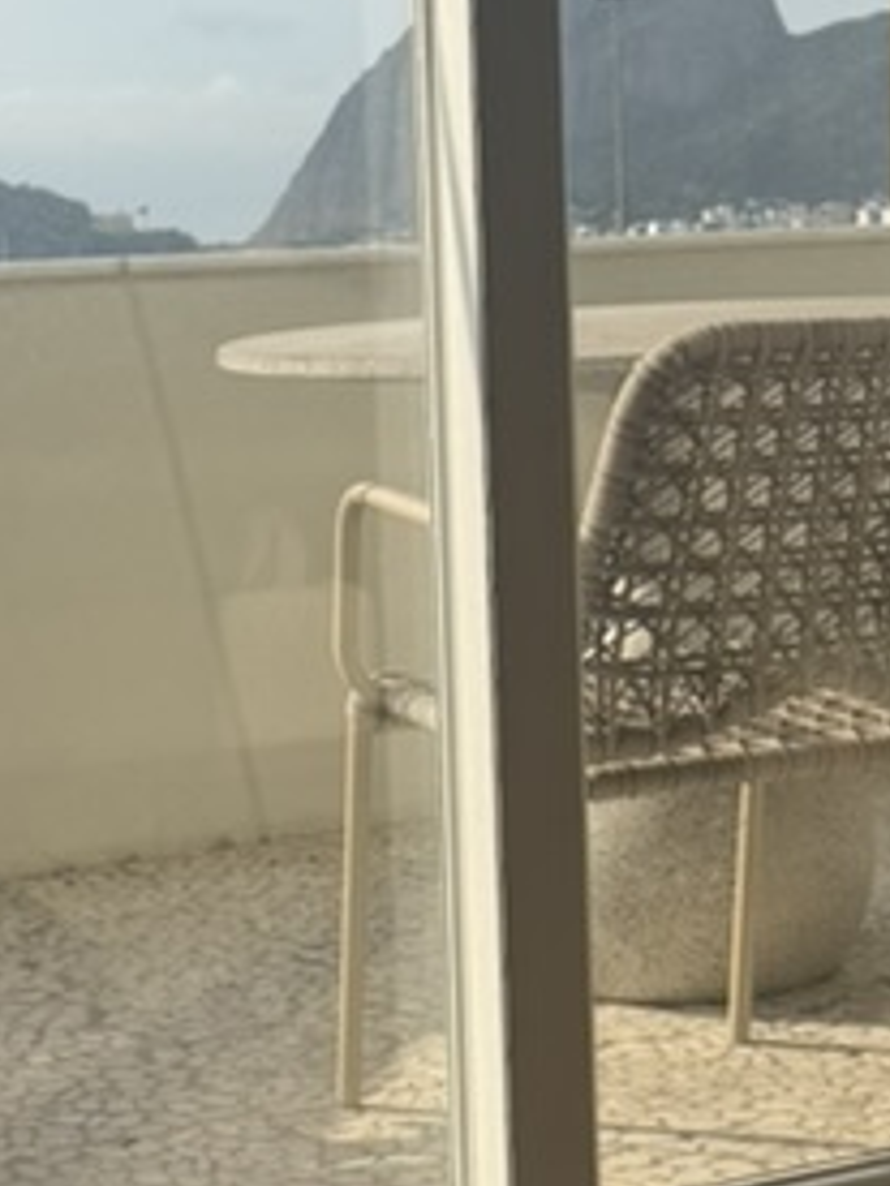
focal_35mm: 89
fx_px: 3051
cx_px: 443
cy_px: 438
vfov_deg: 22.0
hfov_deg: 16.6
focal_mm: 6.76
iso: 80
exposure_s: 1/5714
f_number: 1.78
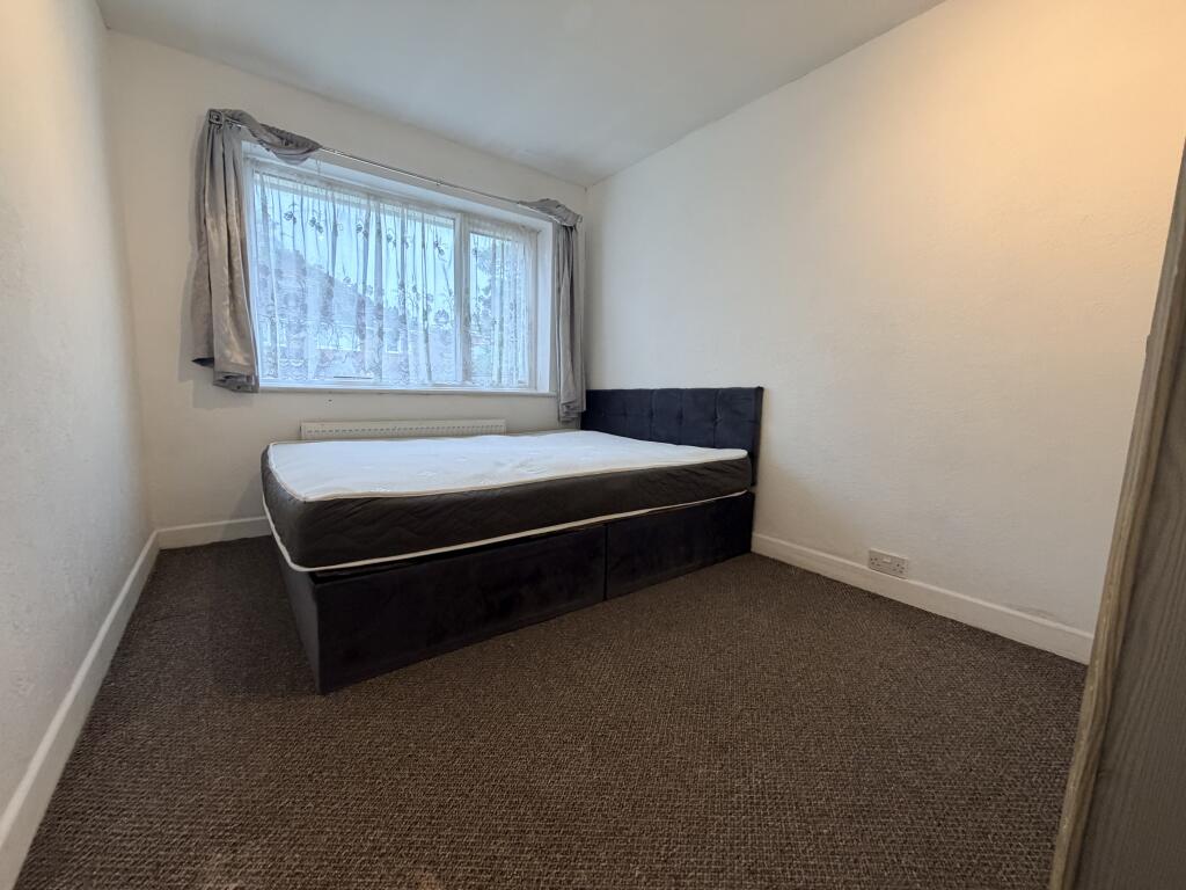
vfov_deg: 85.7
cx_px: 593
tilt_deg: -4.5
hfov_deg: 102.1
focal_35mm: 14
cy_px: 445
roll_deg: -2.1
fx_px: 480
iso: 320
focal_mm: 2.22
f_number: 2.2
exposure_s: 1/121
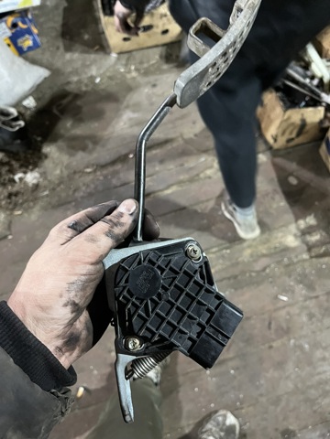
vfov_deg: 67.3
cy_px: 220
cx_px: 165
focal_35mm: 26
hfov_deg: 53.1
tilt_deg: -65.8
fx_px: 330
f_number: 1.6
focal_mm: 5.1
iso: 500
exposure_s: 1/25
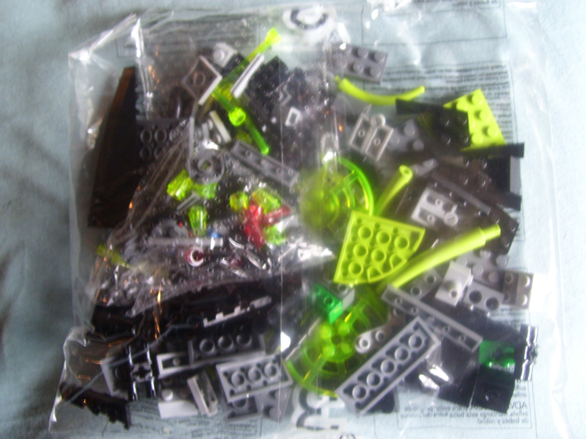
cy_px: 220
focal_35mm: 36
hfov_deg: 51.4
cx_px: 293
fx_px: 609
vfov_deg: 39.7
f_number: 2.7
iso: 160
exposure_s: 1/8
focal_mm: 6
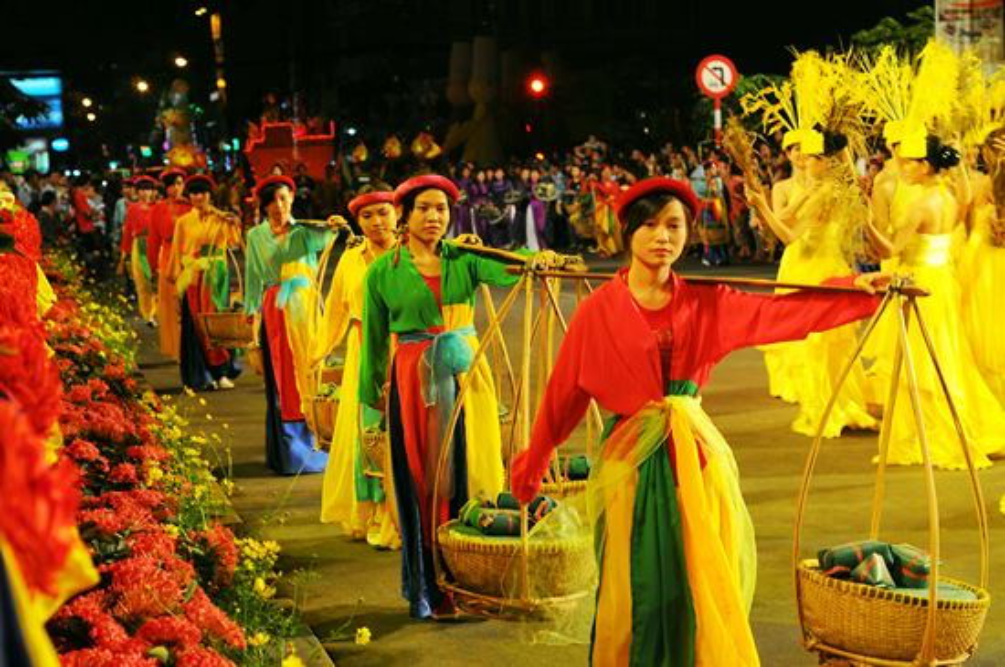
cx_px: 502
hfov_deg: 27.0
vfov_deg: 18.1
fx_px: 2091
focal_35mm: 75
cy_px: 334
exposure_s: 1/60
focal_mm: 50
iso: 320
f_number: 5
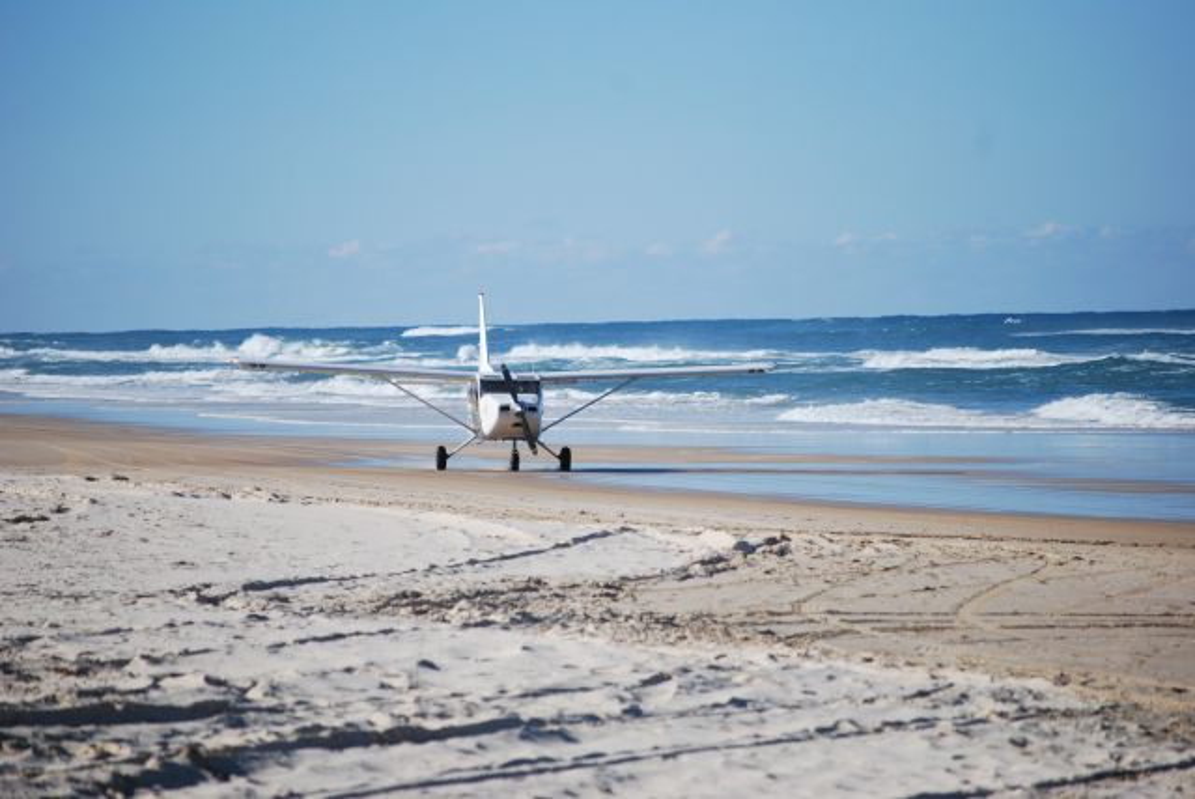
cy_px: 400
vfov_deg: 5.6
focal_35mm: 248
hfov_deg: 8.3
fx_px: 8223
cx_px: 598
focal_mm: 165
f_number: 5.3
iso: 200
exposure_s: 1/1600
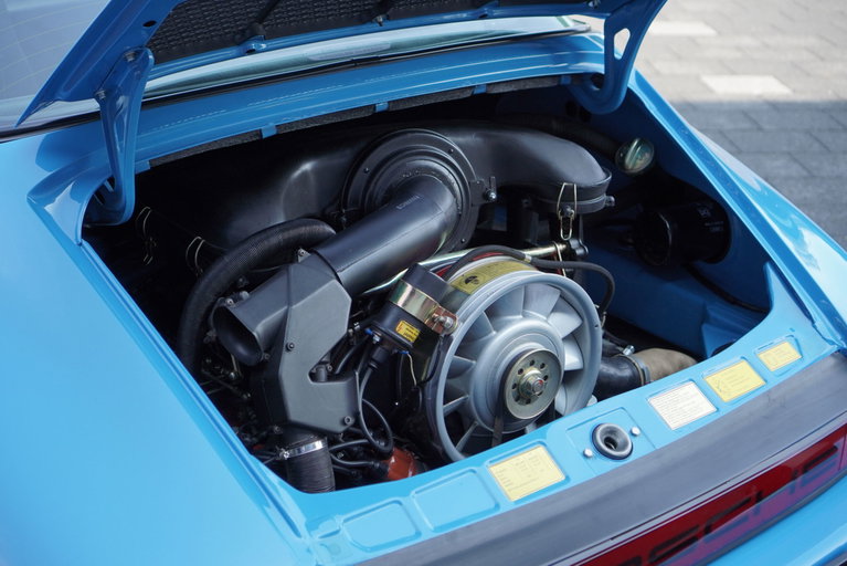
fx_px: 1236
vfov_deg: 25.8
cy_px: 283
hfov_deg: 37.8
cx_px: 424
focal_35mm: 52
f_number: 3.2
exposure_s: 1/1000
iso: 400
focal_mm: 35
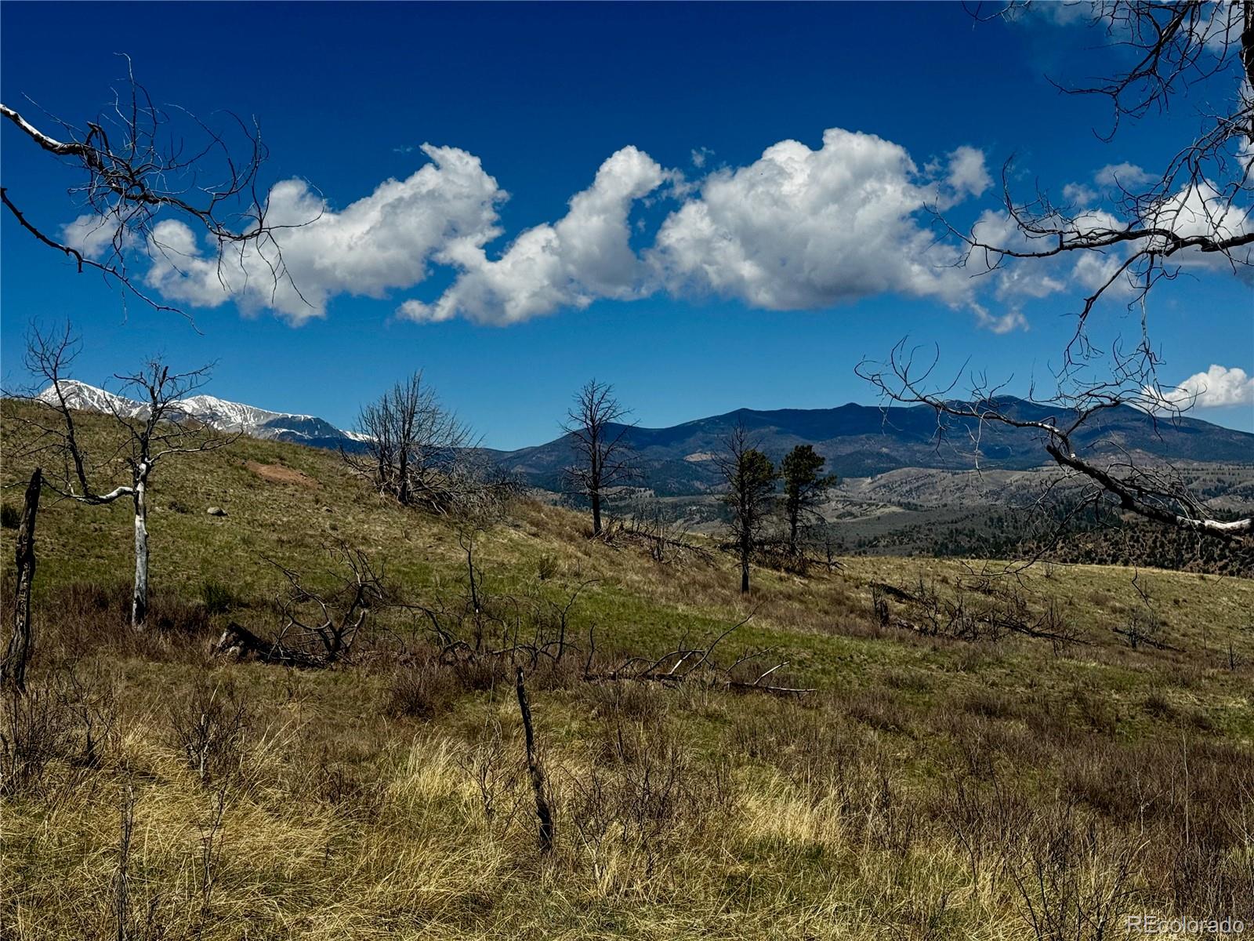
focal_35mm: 48
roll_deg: +2.2
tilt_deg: +1.1
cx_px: 627
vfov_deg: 30.3
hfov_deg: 39.7
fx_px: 1739
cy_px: 470
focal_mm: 6.76
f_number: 1.78
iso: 64
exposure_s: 1/7937
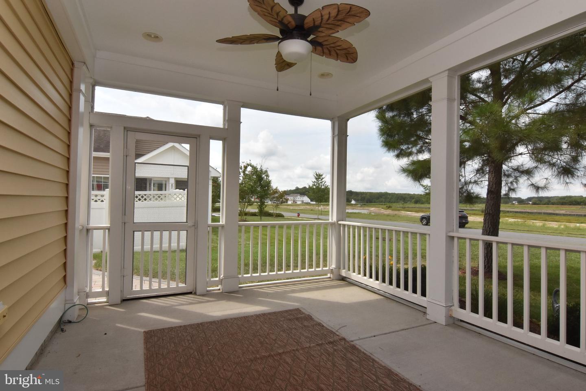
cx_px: 293
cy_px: 196
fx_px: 293
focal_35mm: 18
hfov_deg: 90.0
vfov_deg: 67.5
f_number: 22
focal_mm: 12
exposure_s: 1/200
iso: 800
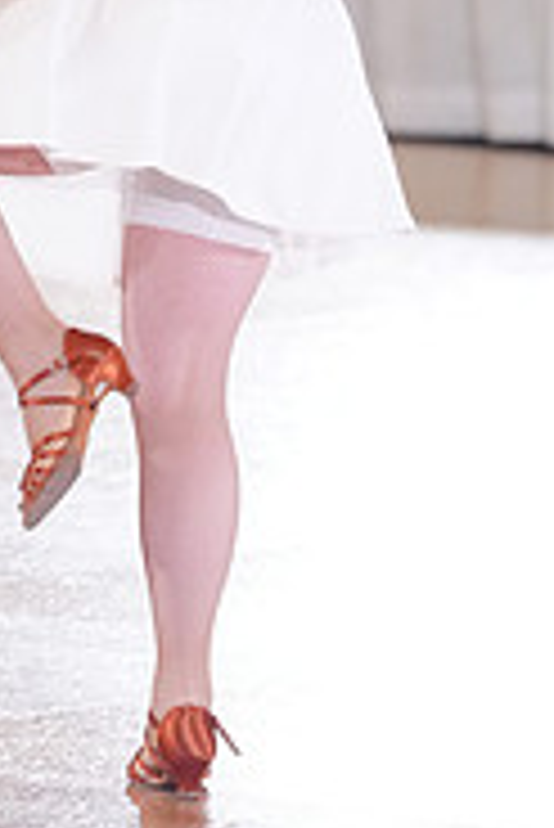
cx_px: -16
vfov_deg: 3.4
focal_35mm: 610
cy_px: -256
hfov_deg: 2.3
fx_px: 14053
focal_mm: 194
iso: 2500
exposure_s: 1/500
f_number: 2.8
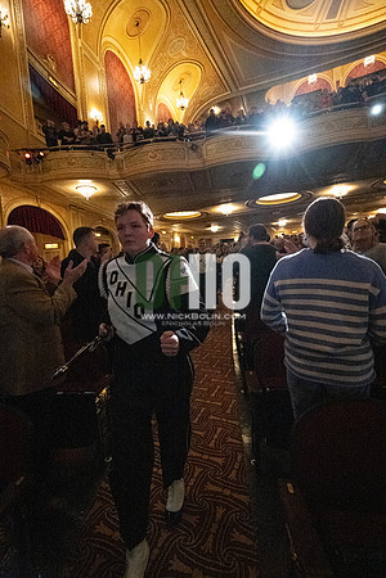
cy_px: 289
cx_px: 193
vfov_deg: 95.0
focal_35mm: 16
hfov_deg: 72.1
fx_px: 265
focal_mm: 16.5
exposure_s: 1/400
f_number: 4
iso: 40637
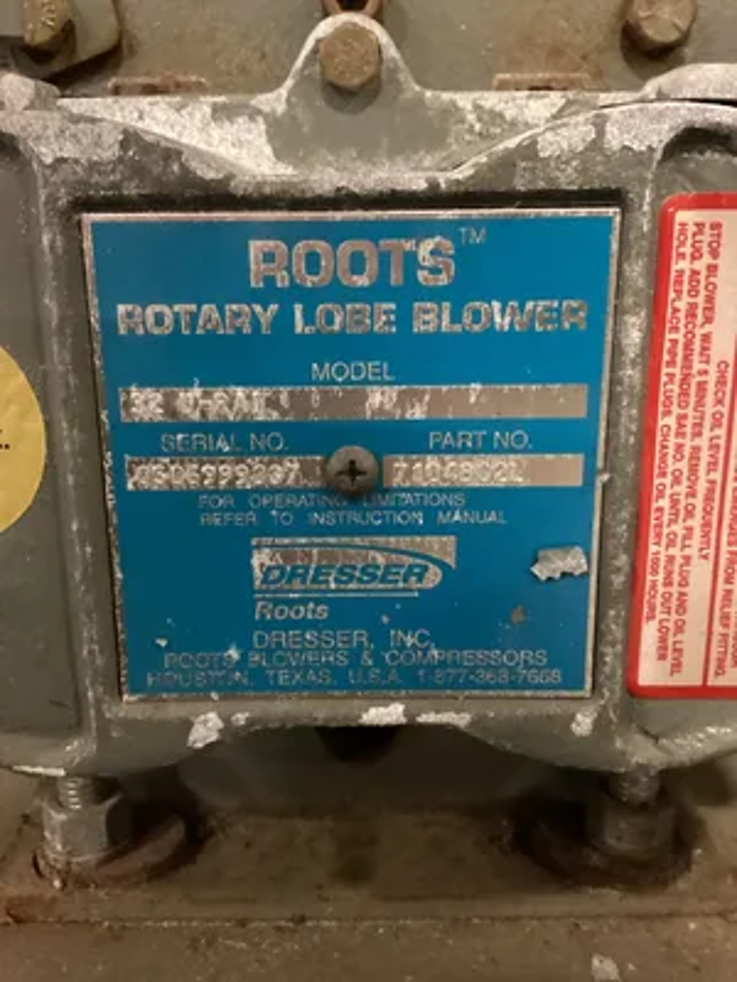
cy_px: 491
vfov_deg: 58.4
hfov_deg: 45.4
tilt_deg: -15.2
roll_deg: +2.7
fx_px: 880
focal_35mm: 31
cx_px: 368
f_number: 2.4
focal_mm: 3.3
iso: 800
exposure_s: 1/20
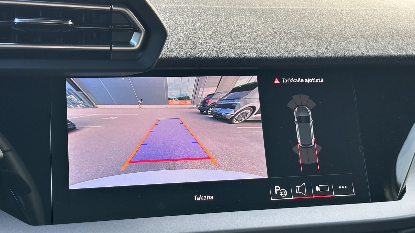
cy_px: 126
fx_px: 583
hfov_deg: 39.2
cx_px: 210
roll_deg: -3.0
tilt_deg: -17.0
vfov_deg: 22.6
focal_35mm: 53
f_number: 1.78
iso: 50
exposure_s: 1/157
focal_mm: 6.86
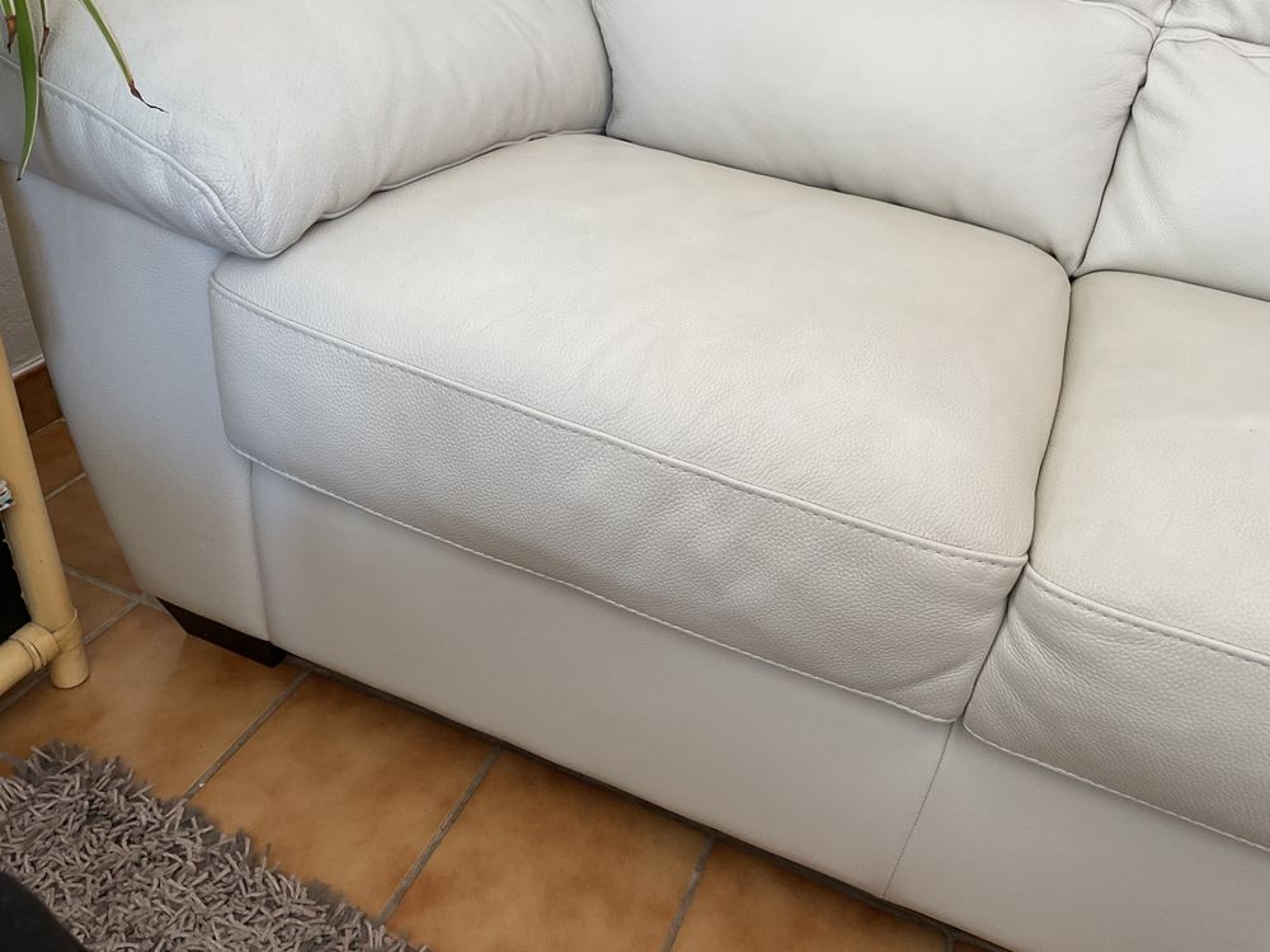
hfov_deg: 61.7
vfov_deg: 48.2
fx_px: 1064
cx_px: 635
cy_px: 476
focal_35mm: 29
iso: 50
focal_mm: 3
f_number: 1.8
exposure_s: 1/60
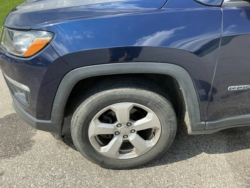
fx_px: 202
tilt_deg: -32.2
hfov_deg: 63.4
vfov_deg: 49.7
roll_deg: -0.9
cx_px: 125
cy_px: 94
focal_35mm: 28
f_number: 1.8
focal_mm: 3
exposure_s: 1/869
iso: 25
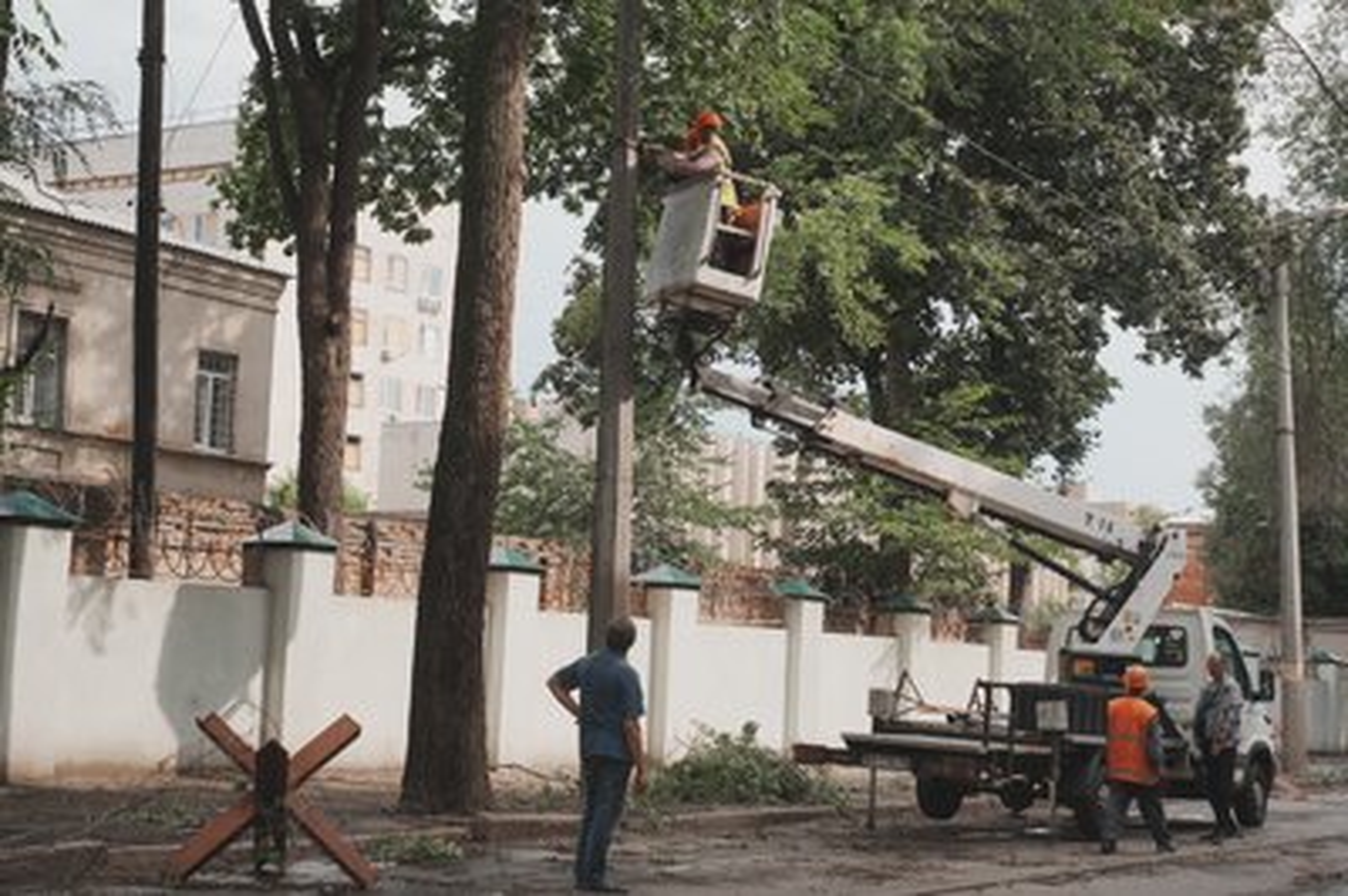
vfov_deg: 24.6
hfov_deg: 36.3
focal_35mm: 55
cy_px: 448
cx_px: 674
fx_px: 2058
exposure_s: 1/250
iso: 100
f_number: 7.1
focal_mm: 55
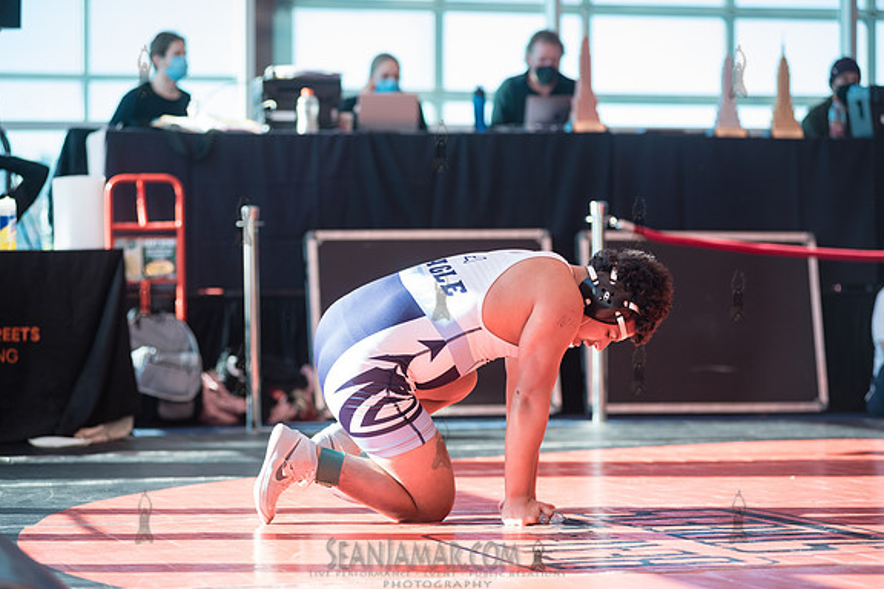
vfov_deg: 10.9
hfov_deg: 16.3
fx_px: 3094
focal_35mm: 126
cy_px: 294
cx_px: 440
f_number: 4
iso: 400
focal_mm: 125
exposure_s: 1/400
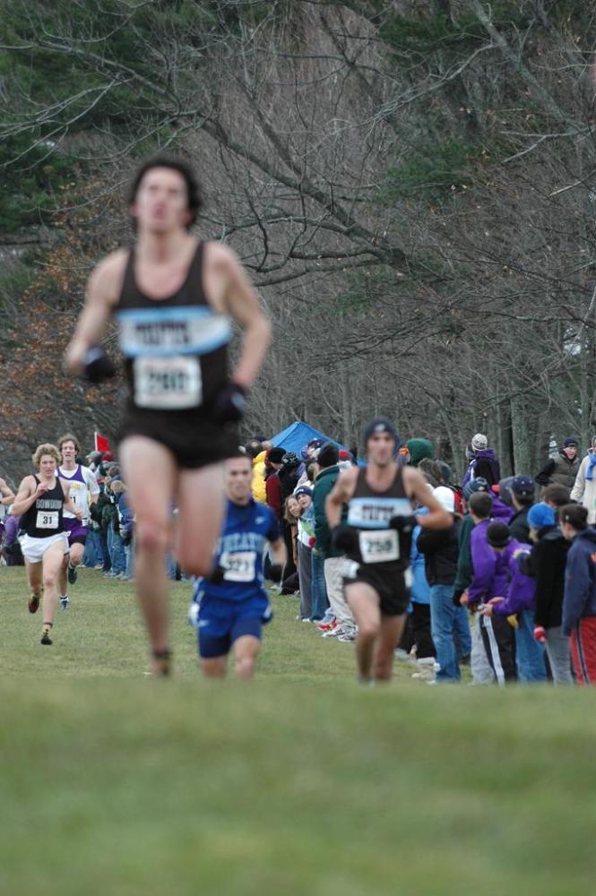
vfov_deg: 6.9
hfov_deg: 4.6
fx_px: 7462
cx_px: 298
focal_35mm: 300
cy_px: 448
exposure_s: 1/640
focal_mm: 200
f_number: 4
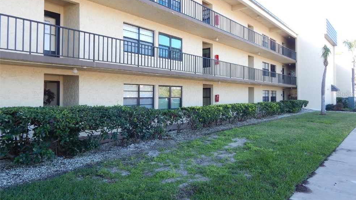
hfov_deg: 74.0
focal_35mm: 25
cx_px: 185
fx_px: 236
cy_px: 94
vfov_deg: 45.9
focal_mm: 4
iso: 125
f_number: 3
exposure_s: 1/160
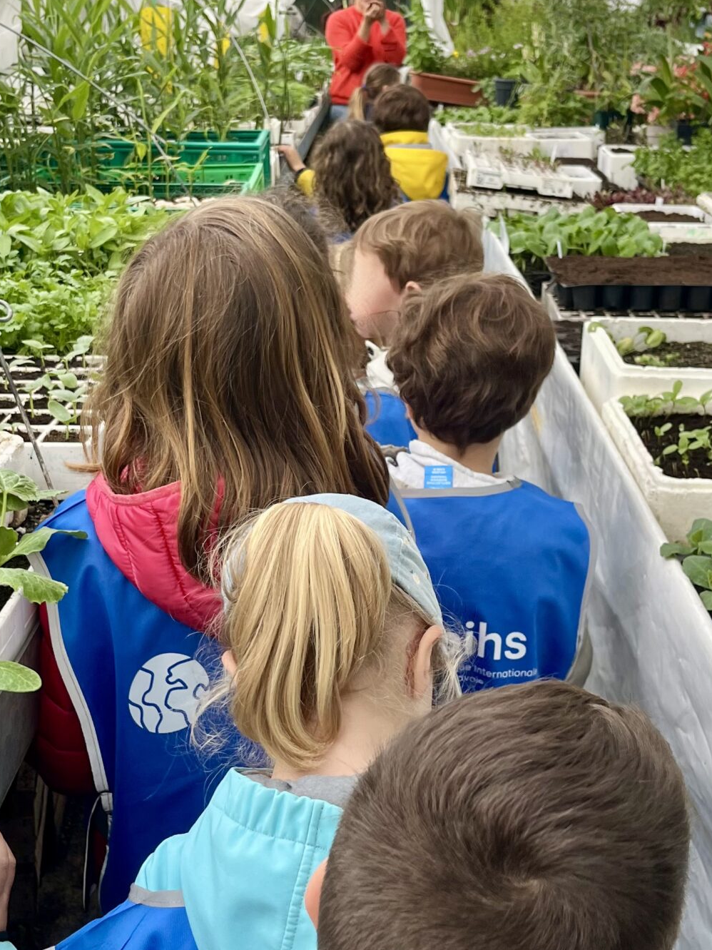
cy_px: 465
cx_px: 355
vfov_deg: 38.2
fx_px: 1371
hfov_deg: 29.1
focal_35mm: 50
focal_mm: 5.1
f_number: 1.6
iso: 50
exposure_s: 1/449
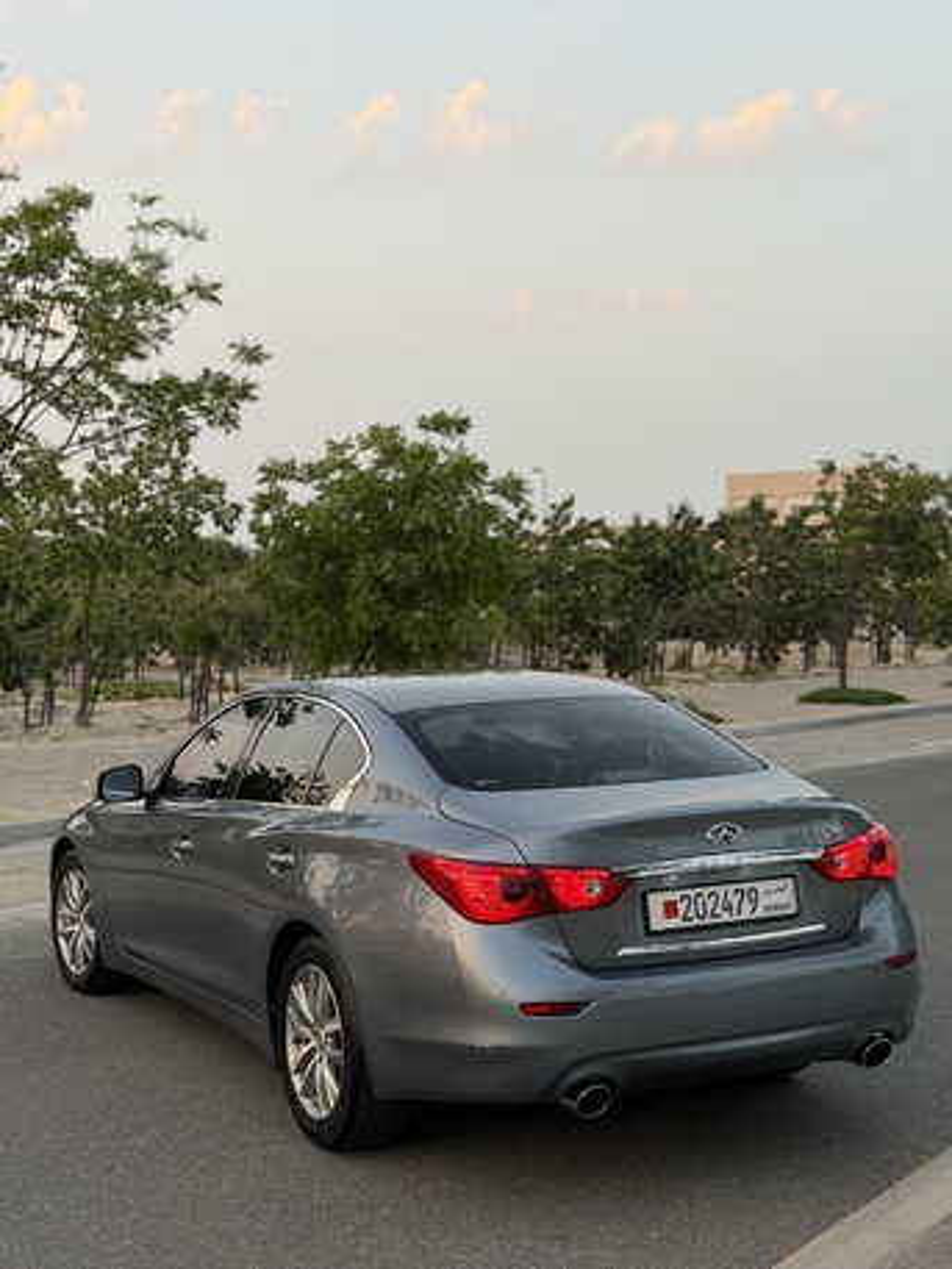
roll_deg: +0.2
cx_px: 476
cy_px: 634
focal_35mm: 48
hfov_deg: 30.3
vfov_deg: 39.6
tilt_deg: -0.9
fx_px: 1759
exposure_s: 1/150
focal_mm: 6.76
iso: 50
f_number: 1.78
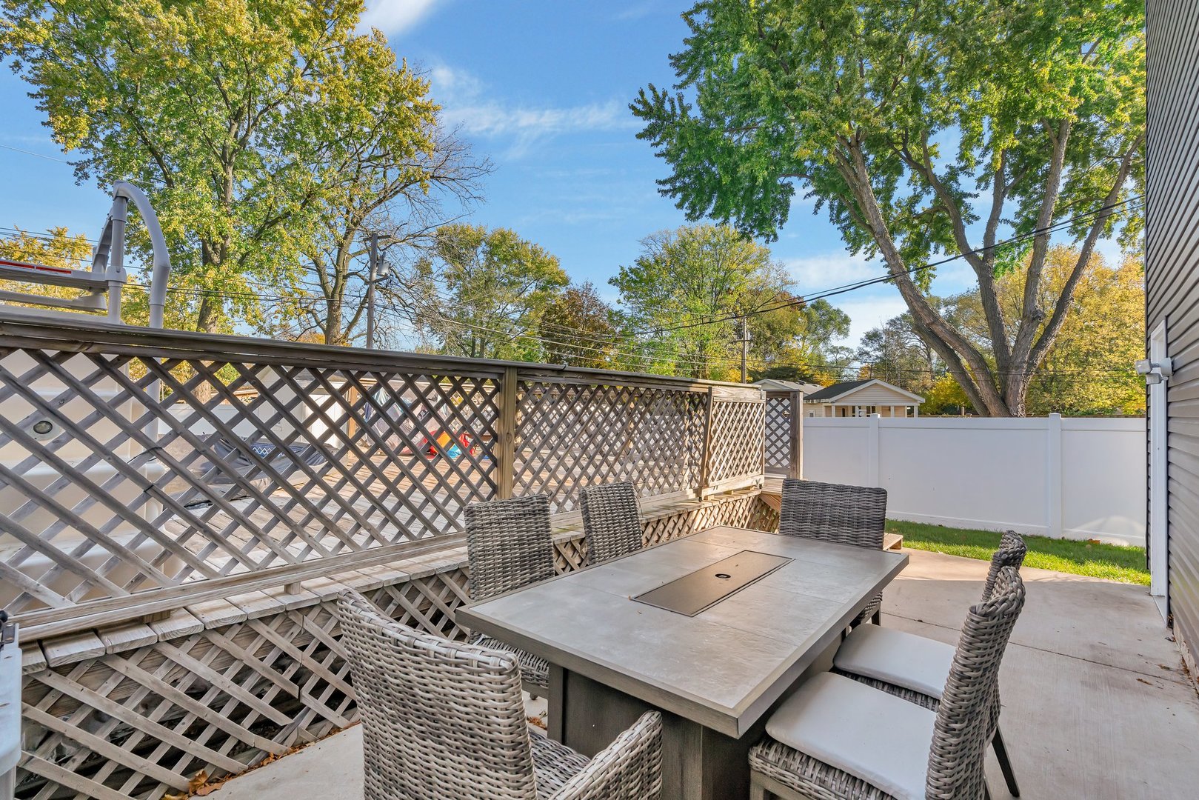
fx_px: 533
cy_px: 400
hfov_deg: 96.7
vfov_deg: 73.8
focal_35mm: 16
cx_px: 600
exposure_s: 1/320
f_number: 9
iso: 640
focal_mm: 16
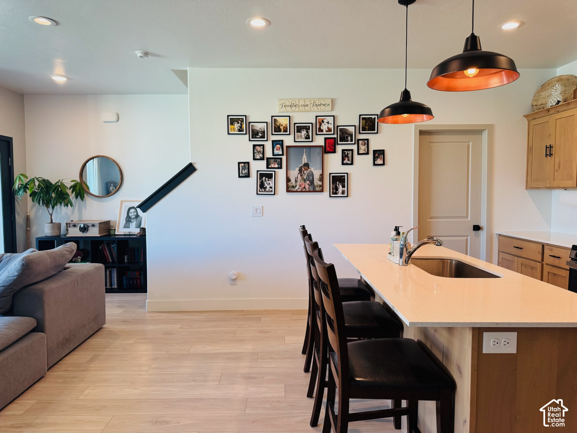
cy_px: 216
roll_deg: +0.0
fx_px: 400
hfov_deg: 71.6
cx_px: 288
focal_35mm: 24
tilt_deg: -4.3
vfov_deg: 56.8
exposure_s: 1/120
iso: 160
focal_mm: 6.76
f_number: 1.78
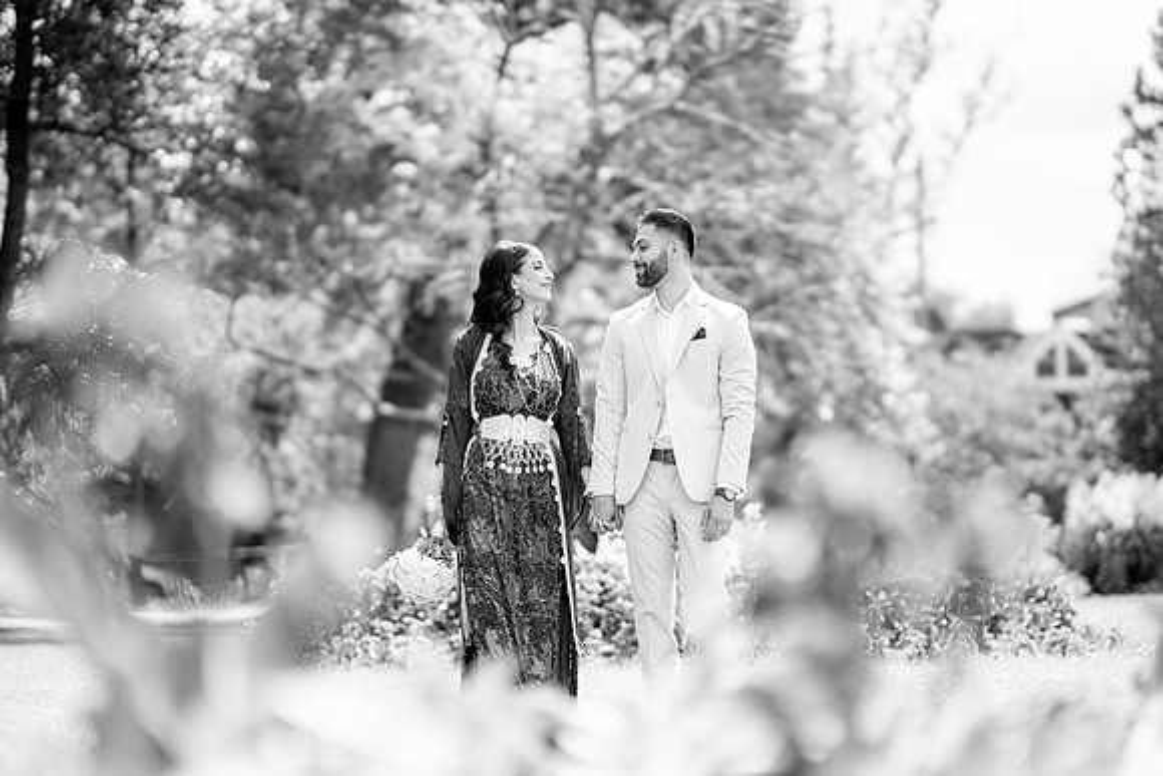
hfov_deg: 23.9
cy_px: 388
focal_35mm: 85
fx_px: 2746
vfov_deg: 16.1
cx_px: 582
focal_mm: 85
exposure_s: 1/2500
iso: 100
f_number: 1.4
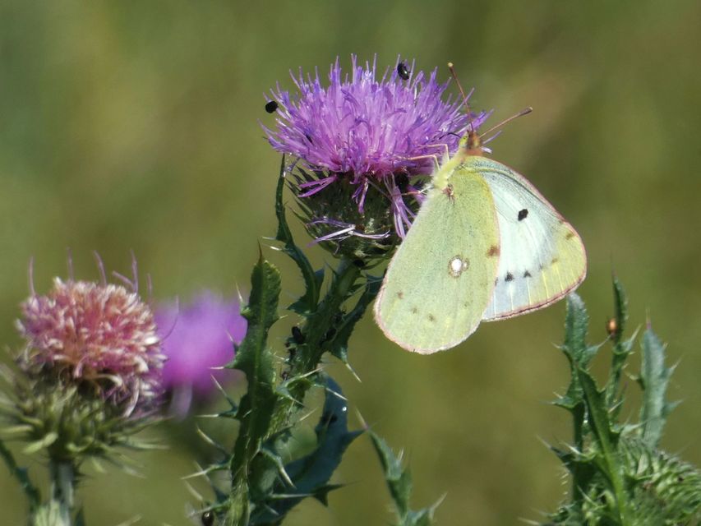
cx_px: 350
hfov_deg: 5.8
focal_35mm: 339
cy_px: 263
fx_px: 6866
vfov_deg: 4.4
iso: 80
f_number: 5.6
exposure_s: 1/200
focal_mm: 60.8
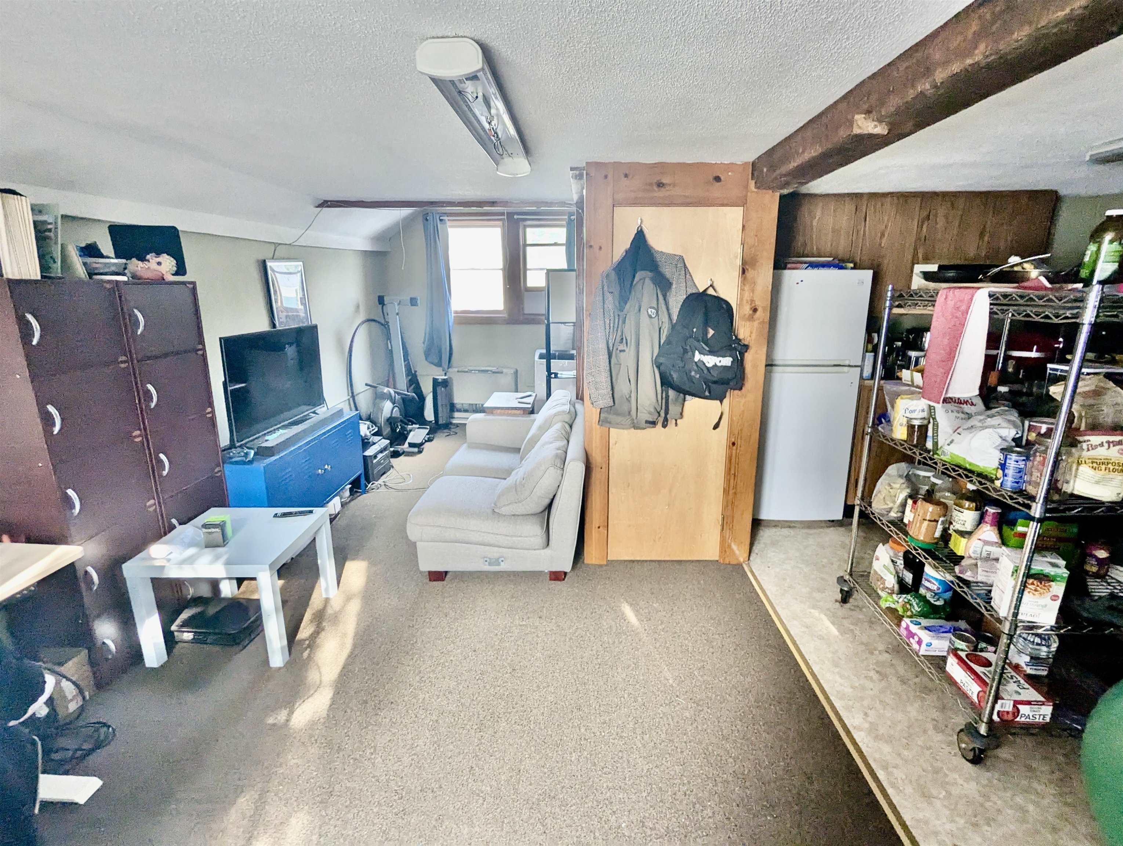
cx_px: 562
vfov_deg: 78.2
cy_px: 423
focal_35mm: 16
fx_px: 520
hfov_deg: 94.4
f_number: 2.2
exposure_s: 1/117
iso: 313
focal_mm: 2.35
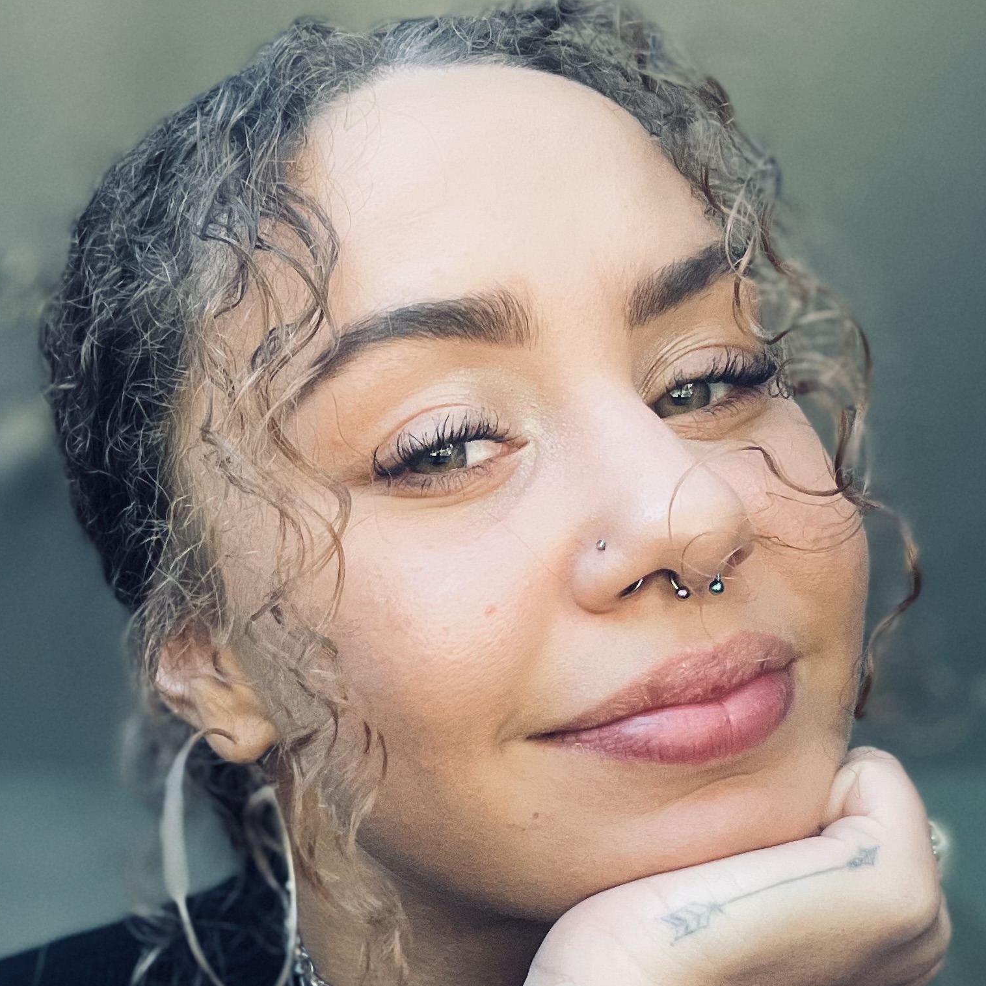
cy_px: 855
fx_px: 1740
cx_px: 276
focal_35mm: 54
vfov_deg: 30.5
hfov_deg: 31.2
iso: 320
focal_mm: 2.71
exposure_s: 1/60
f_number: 2.2
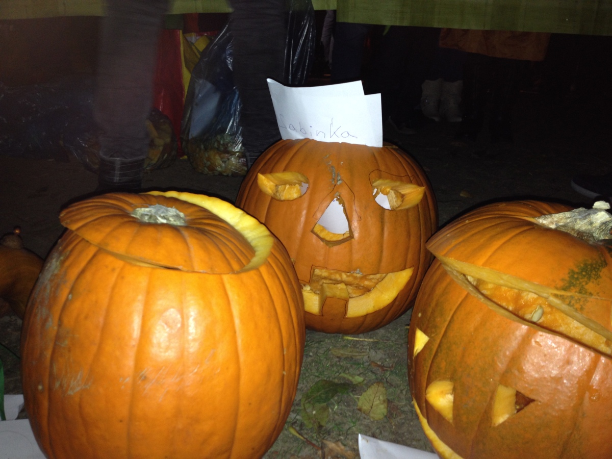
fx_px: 619
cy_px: 230
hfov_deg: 52.6
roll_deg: -3.2
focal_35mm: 35
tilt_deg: -18.4
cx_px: 306
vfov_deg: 40.7
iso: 64
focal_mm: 4.28
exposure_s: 1/16
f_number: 2.4
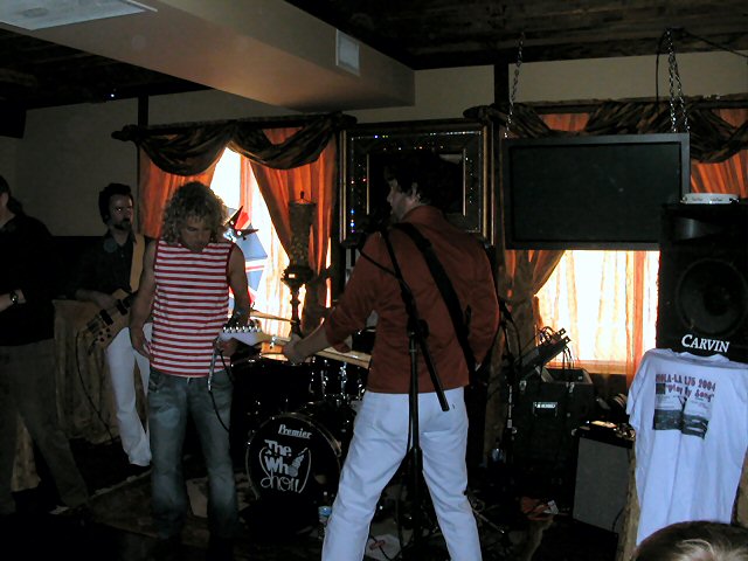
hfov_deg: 50.1
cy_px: 280
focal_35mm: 37
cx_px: 374
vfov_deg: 38.7
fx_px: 800
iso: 200
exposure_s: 1/59.9
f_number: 4.5
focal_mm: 5.6
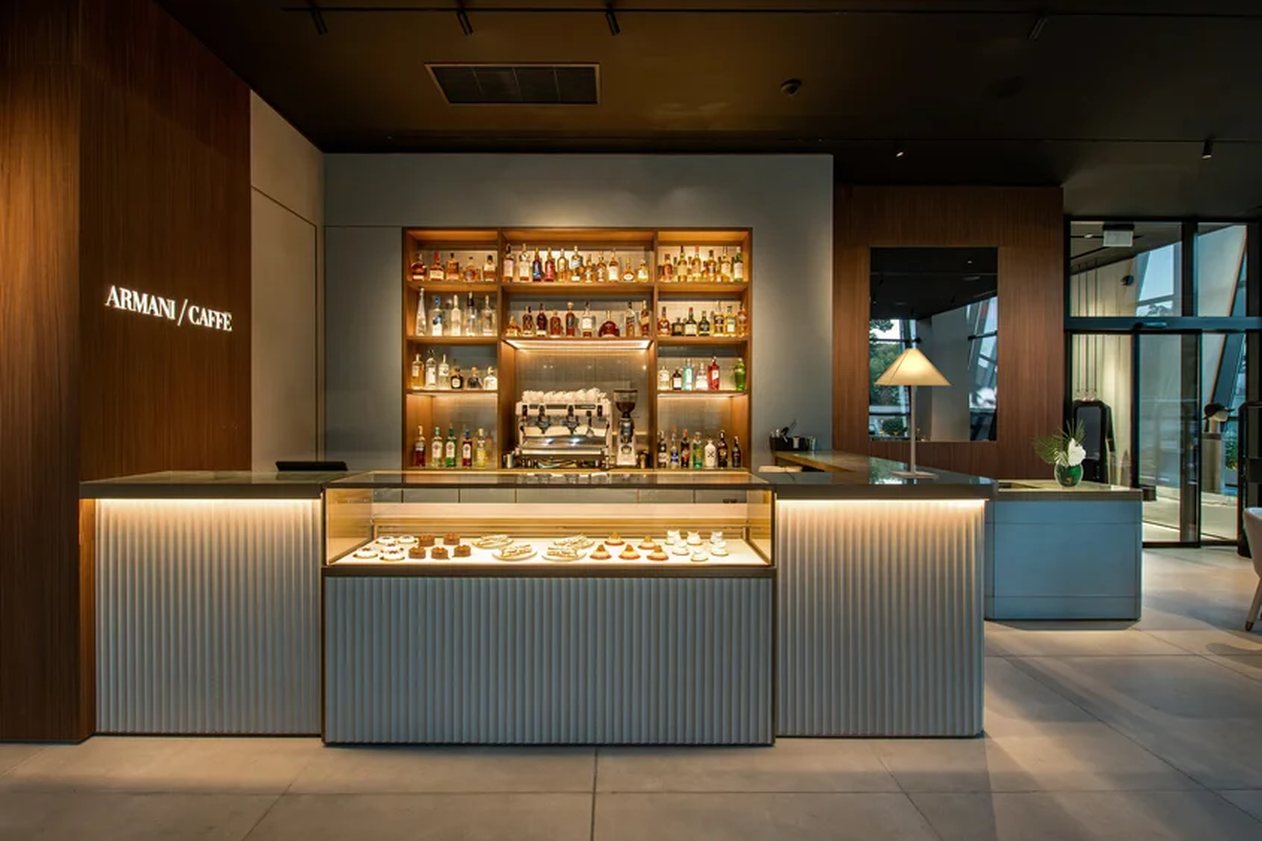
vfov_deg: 77.3
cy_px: 420
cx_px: 631
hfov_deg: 100.4
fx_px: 526
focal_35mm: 15
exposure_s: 1/15
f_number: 8
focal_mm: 10
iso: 1000
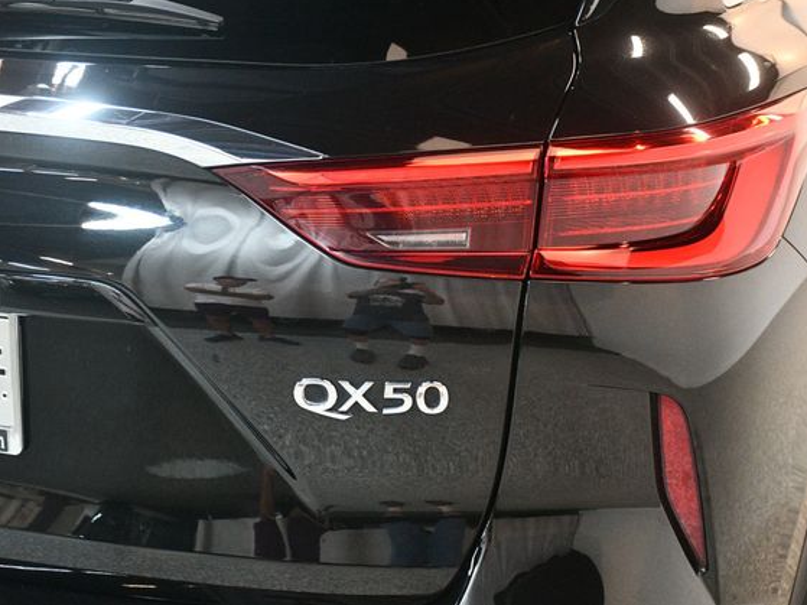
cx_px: 461
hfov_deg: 29.4
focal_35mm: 66
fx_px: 1538
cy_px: 299
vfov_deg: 22.2
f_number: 4.5
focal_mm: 40
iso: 4500
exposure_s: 1/60
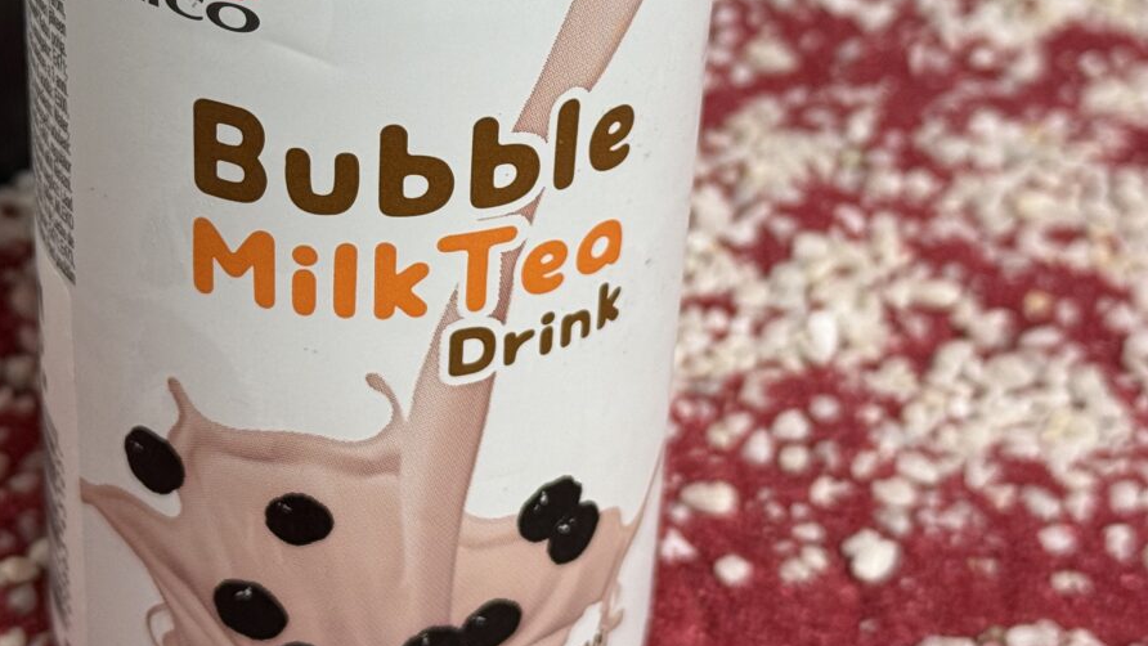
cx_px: 366
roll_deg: +1.1
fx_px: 2740
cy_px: 135
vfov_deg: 13.4
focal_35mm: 90
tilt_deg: -30.9
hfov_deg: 23.5
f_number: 1.78
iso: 125
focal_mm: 6.76
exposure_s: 1/50
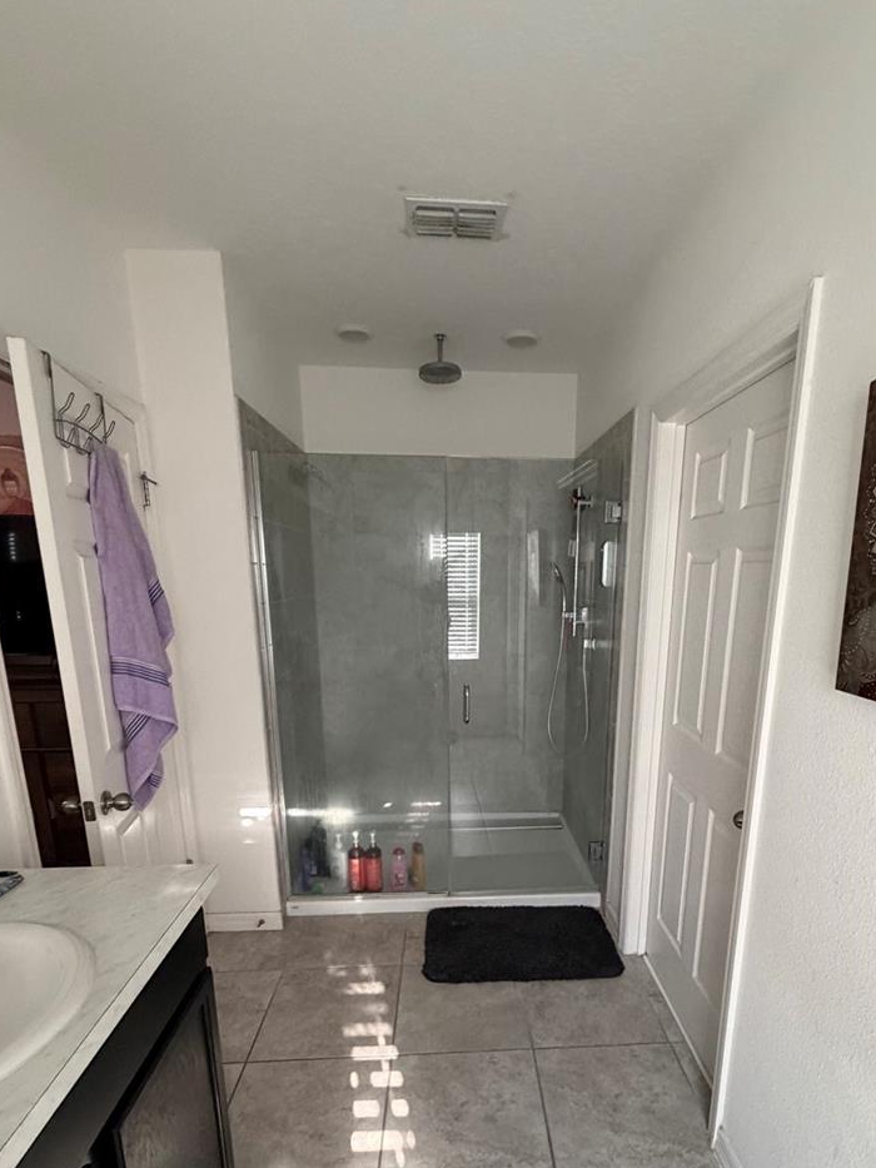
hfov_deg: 71.4
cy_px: 721
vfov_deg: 86.2
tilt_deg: -10.0
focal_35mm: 18
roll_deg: -0.6
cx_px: 489
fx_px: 607
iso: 400
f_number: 2.2
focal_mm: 2.22
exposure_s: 1/60
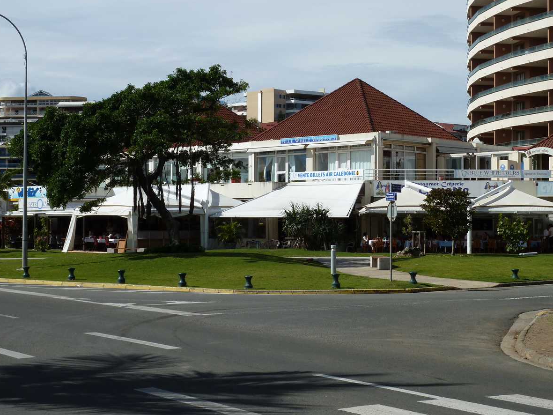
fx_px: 1023
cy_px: 207
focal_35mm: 64
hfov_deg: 30.3
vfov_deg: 22.9
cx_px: 274
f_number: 5.6
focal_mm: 10.3
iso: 80
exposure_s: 1/640
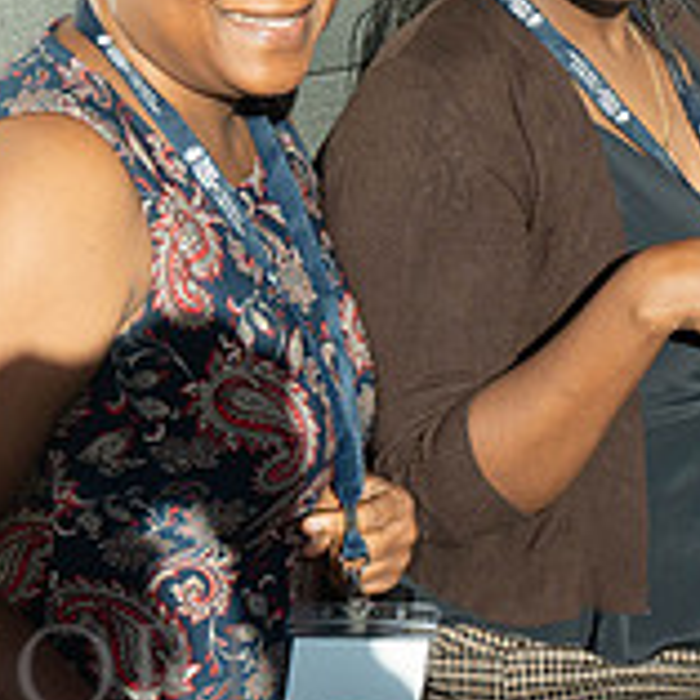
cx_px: 803
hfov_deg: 14.3
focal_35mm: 119
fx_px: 2723
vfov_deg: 14.4
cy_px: -16
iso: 1250
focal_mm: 35
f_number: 10
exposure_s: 1/320
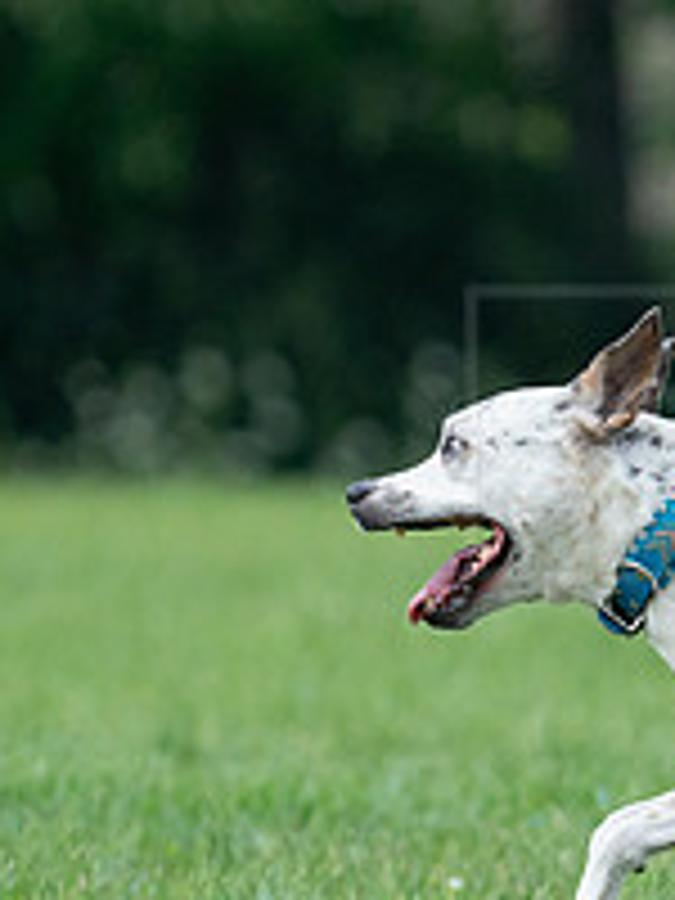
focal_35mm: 910
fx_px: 23660
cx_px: 896
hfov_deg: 1.6
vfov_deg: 2.2
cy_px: 511
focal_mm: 326
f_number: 6.3
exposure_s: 1/4000
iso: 1600
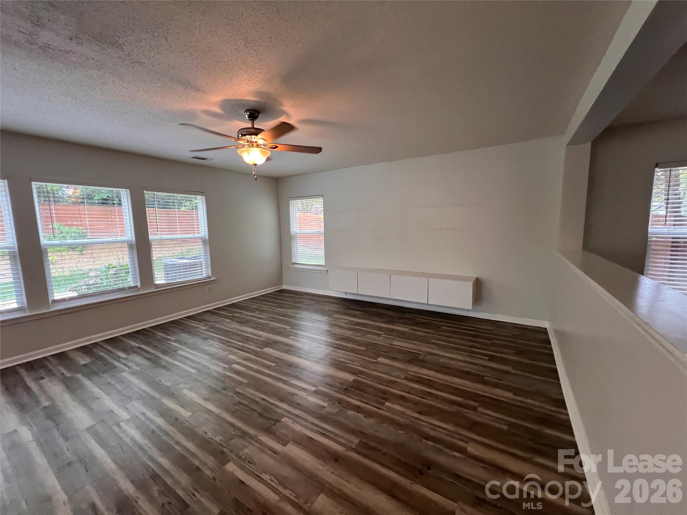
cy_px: 258
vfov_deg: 89.9
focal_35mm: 13
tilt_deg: -5.9
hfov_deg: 106.2
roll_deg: +1.1
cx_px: 344
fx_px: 258
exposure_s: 1/120
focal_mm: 1.57
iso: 250
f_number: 1.8
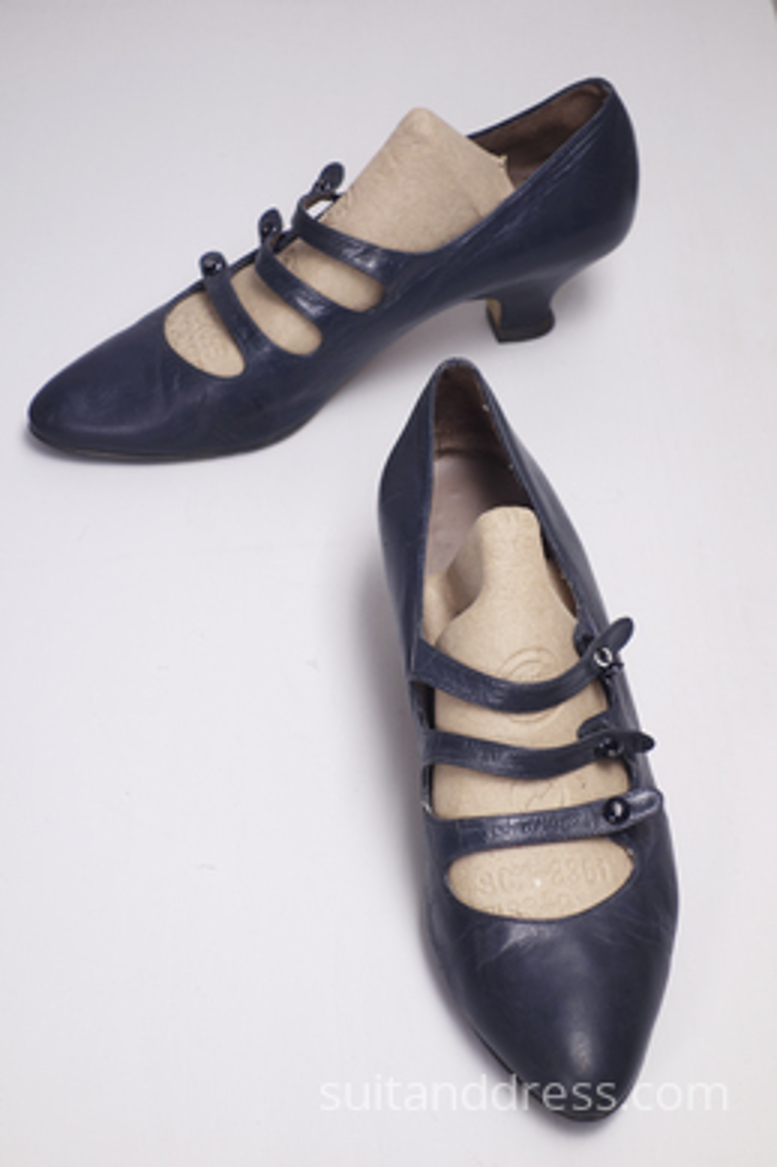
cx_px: 388
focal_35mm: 84
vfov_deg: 24.2
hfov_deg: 16.2
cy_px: 584
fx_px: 2722
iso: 320
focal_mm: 31.15
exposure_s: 1/100
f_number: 4.5
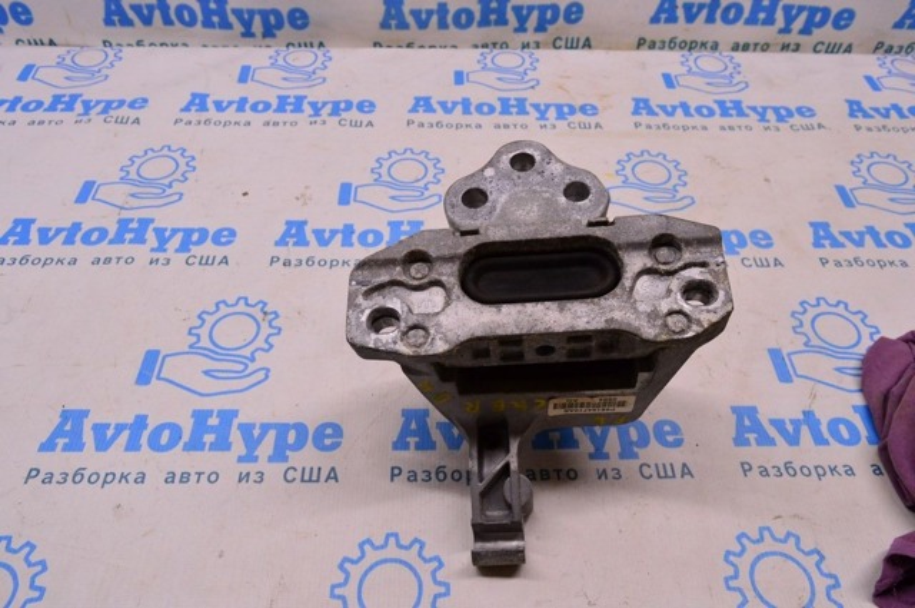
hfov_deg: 67.4
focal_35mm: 27
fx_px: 685
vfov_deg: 47.8
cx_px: 458
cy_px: 304
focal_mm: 18
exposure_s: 1/125
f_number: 8
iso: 1600
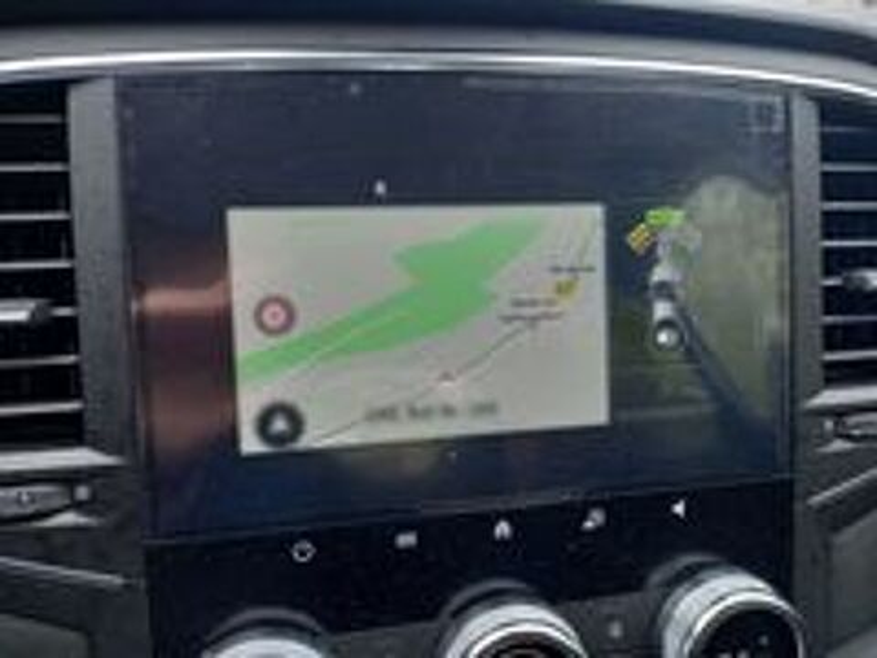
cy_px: 329
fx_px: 633
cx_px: 438
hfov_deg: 69.4
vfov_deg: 54.9
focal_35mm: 25
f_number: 2
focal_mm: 4.6
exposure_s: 1/60
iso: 50
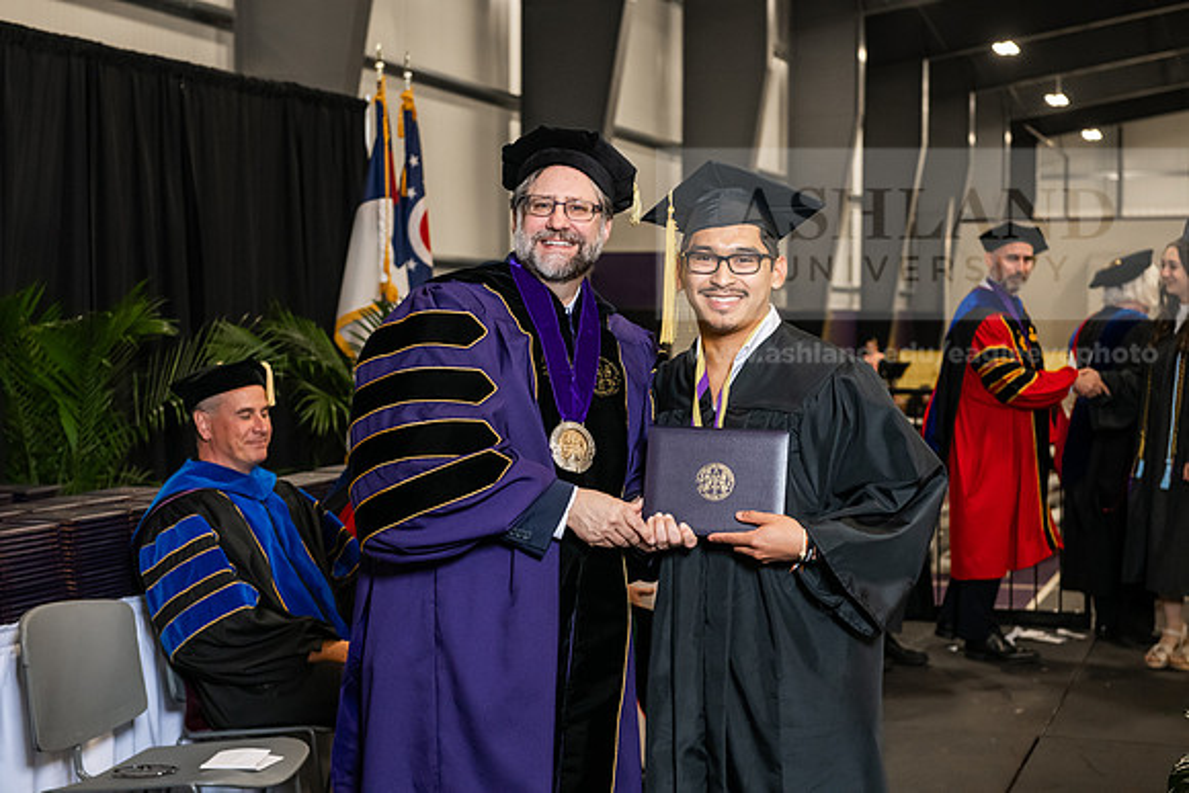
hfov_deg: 32.4
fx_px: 2048
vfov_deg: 21.9
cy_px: 396
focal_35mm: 62
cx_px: 594
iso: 2500
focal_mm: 62
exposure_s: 1/200
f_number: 5
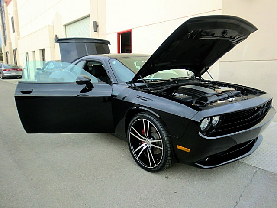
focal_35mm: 26
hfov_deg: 67.3
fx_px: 208
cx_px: 138
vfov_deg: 53.1
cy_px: 104
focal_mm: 4.65
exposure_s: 1/125
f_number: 2.6
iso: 64
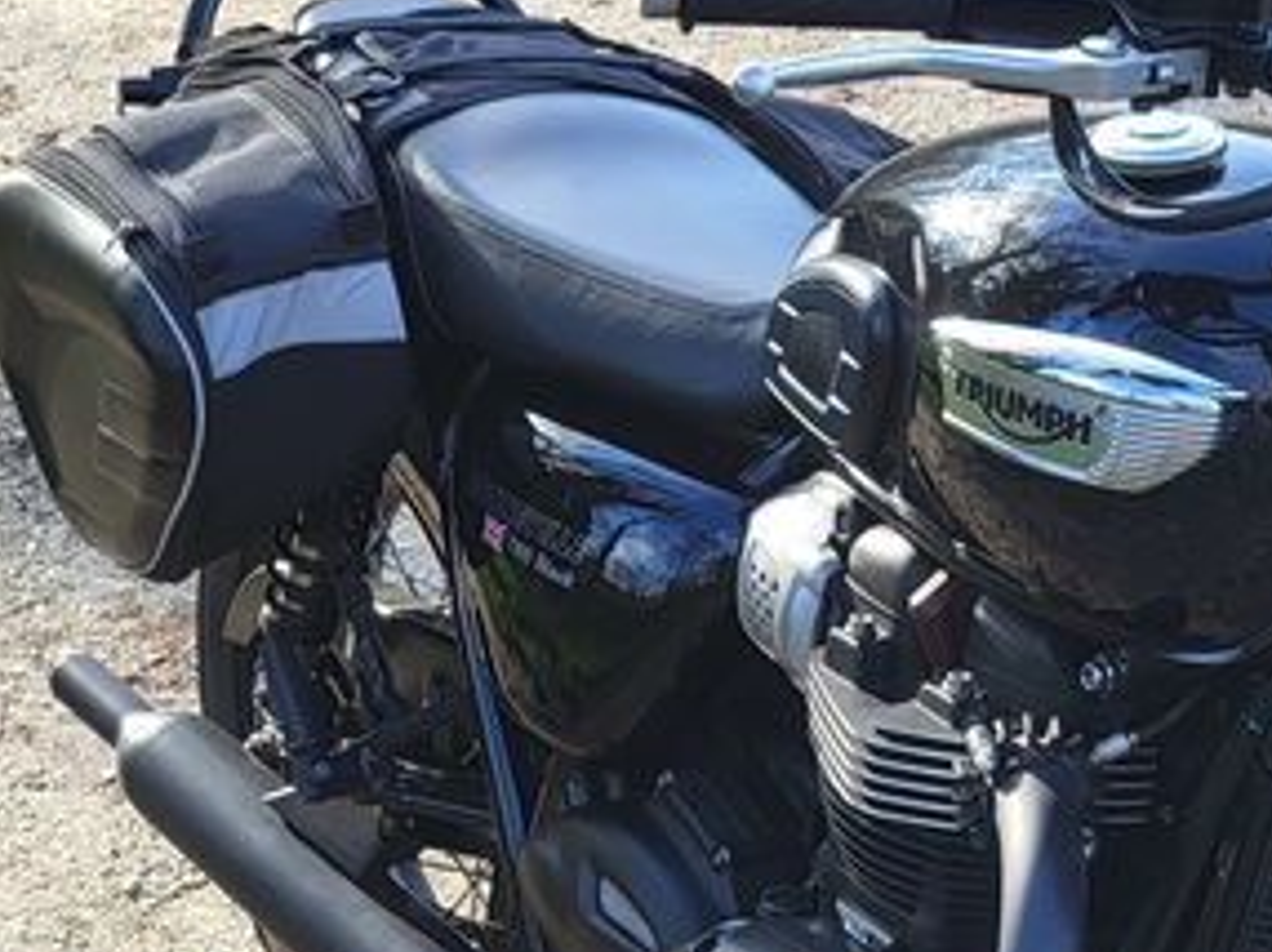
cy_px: 979
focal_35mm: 91
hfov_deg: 21.2
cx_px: 1076
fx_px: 3341
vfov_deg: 15.9
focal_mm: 5.4
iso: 40
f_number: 1.8
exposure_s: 1/390
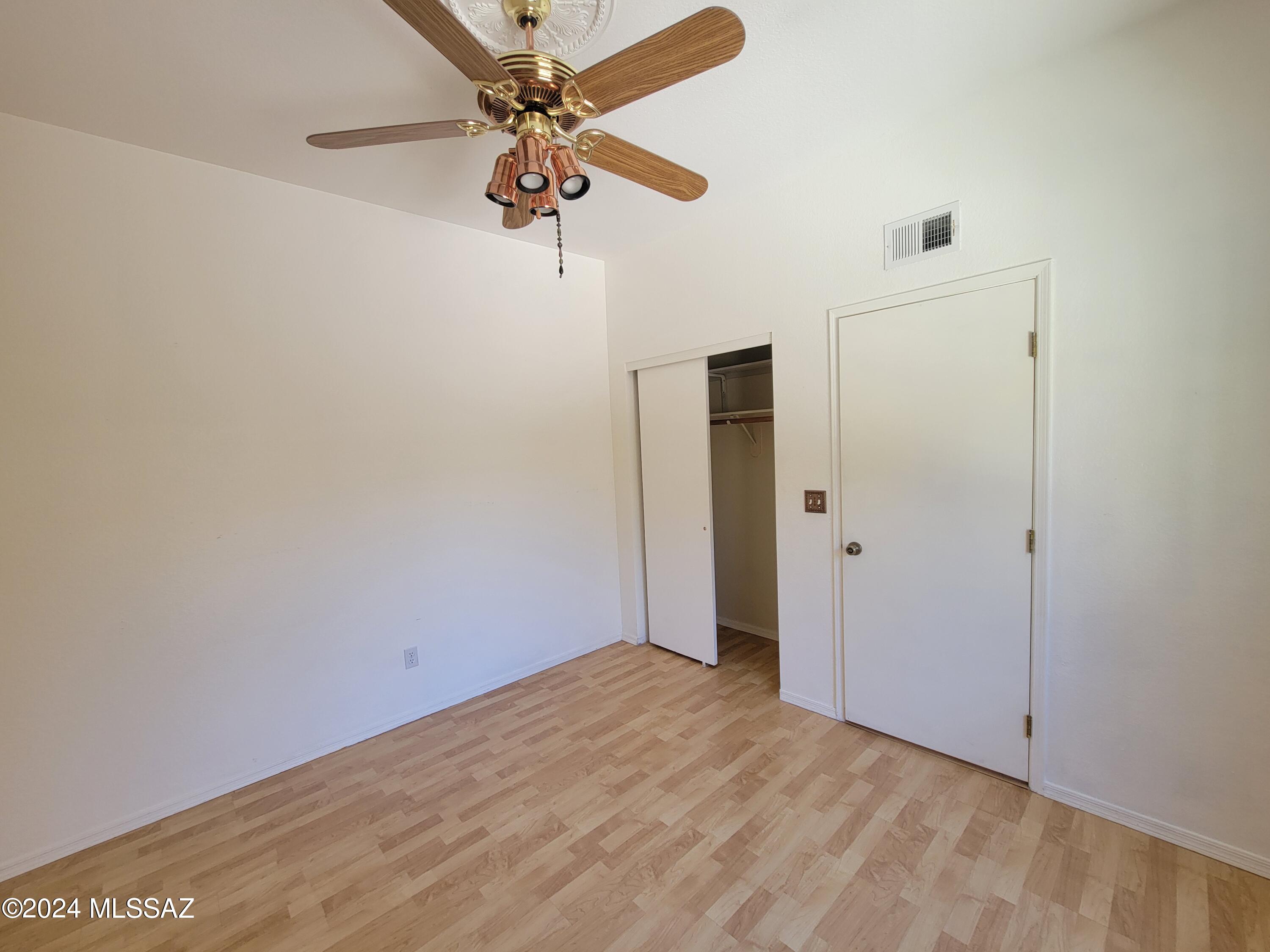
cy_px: 476
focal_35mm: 13
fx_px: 477
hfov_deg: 106.2
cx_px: 635
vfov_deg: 89.9
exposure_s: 1/60
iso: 80
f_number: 2.2
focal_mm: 2.2
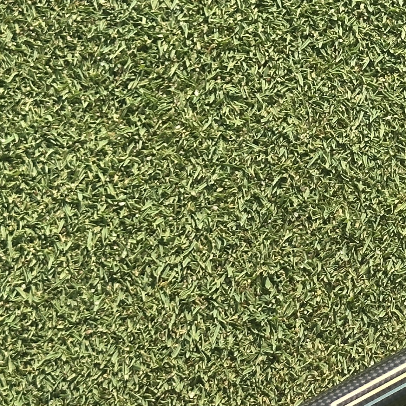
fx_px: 1964
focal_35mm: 148
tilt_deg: -74.2
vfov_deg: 11.8
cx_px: 663
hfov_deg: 11.2
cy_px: 230
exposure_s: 1/2252
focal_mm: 6.86
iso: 64
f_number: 1.78
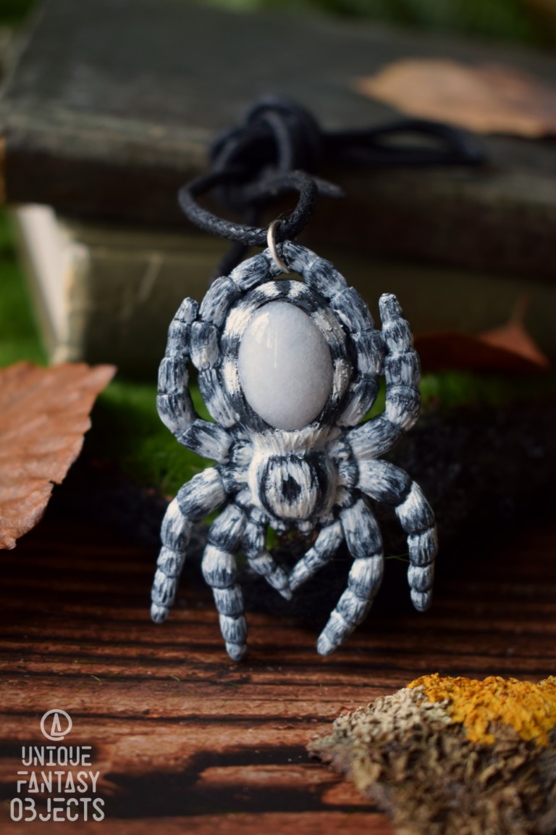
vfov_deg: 35.1
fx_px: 1320
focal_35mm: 57
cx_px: 278
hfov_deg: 23.8
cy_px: 418
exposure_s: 1/60
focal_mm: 38
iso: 400
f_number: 4.8
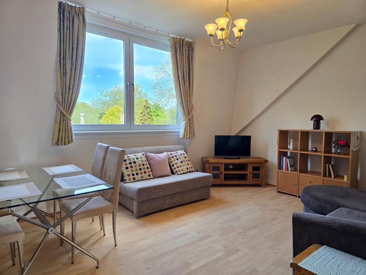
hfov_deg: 73.9
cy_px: 138
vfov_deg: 58.9
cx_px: 183
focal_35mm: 23
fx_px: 243
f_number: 1.7
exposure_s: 1/66
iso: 125
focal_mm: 6.3
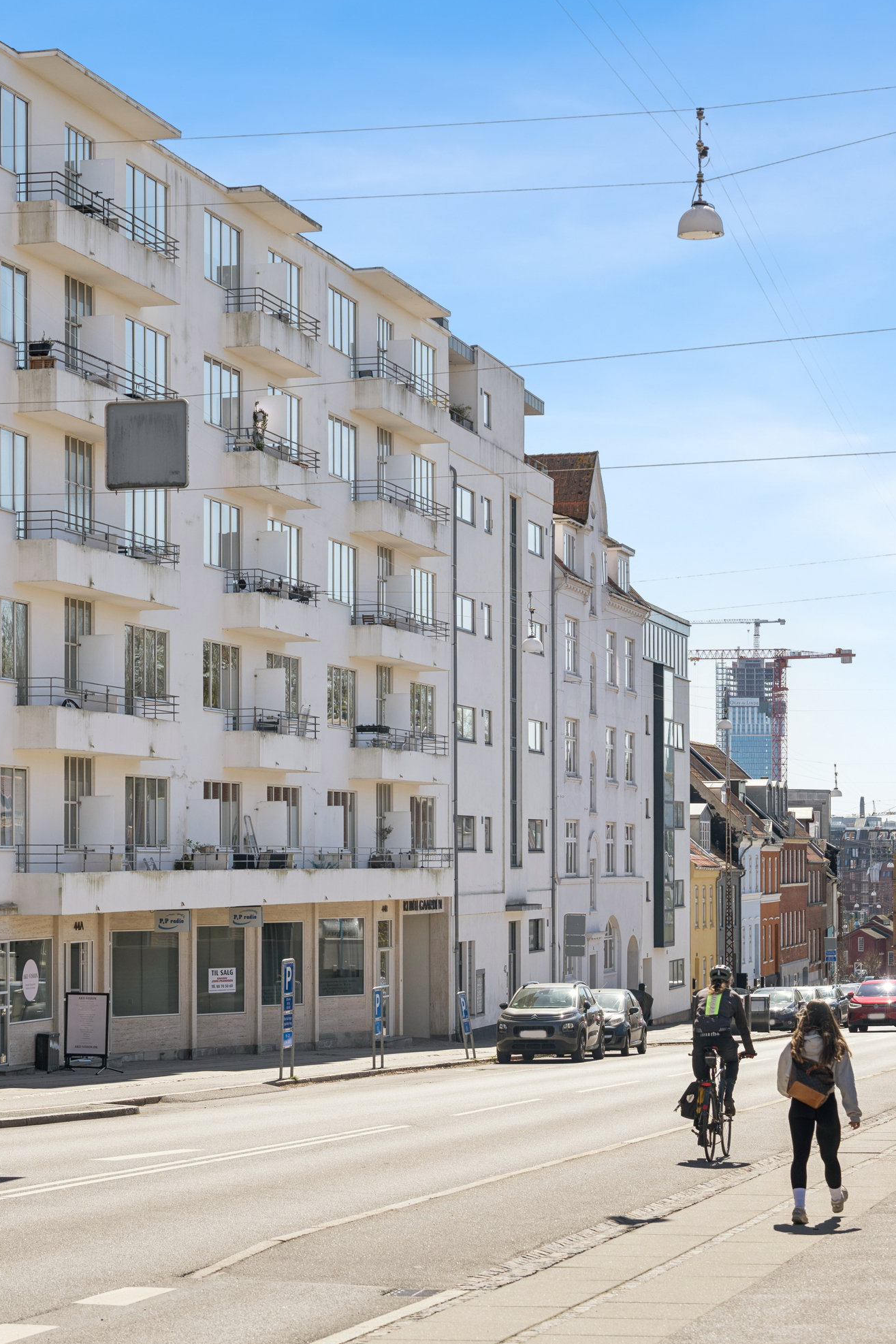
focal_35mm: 76
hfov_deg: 17.9
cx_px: 363
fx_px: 2837
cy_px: 673
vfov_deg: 26.7
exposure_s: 1/640
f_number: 4
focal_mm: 50
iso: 64
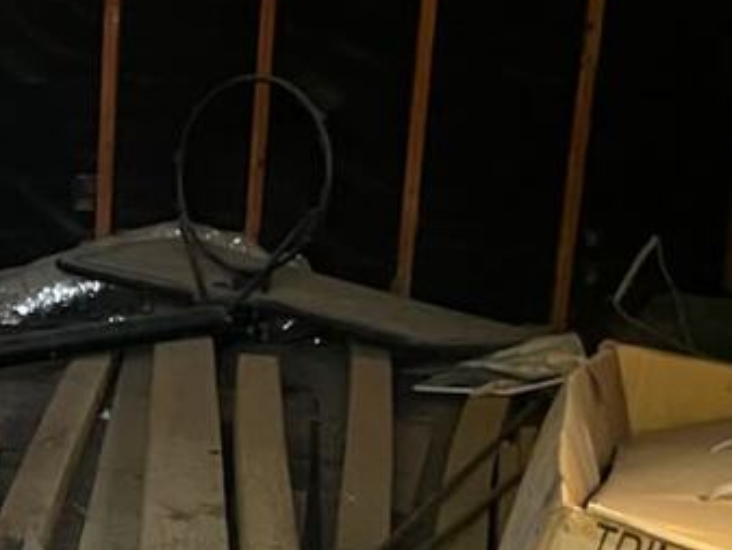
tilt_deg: -16.8
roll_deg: -0.8
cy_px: 585
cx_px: -454
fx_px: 2348
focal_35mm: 111
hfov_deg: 15.9
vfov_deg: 13.1
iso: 125
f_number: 1.6
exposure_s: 1/71
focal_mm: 5.1
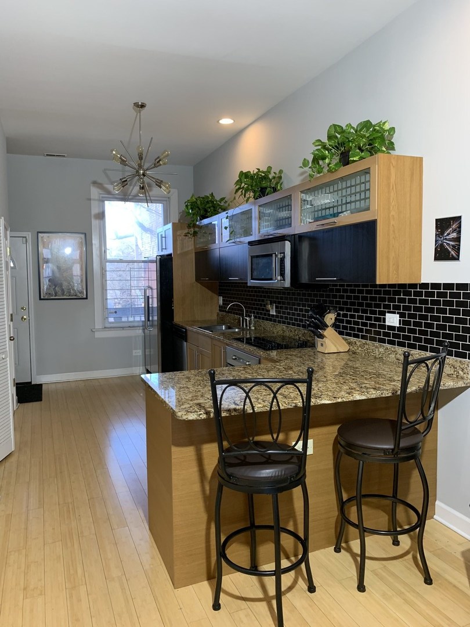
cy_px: 314
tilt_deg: -2.5
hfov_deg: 53.1
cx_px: 235
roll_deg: +0.6
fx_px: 471
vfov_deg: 67.3
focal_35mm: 26
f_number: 1.8
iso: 125
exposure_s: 1/60
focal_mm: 4.25
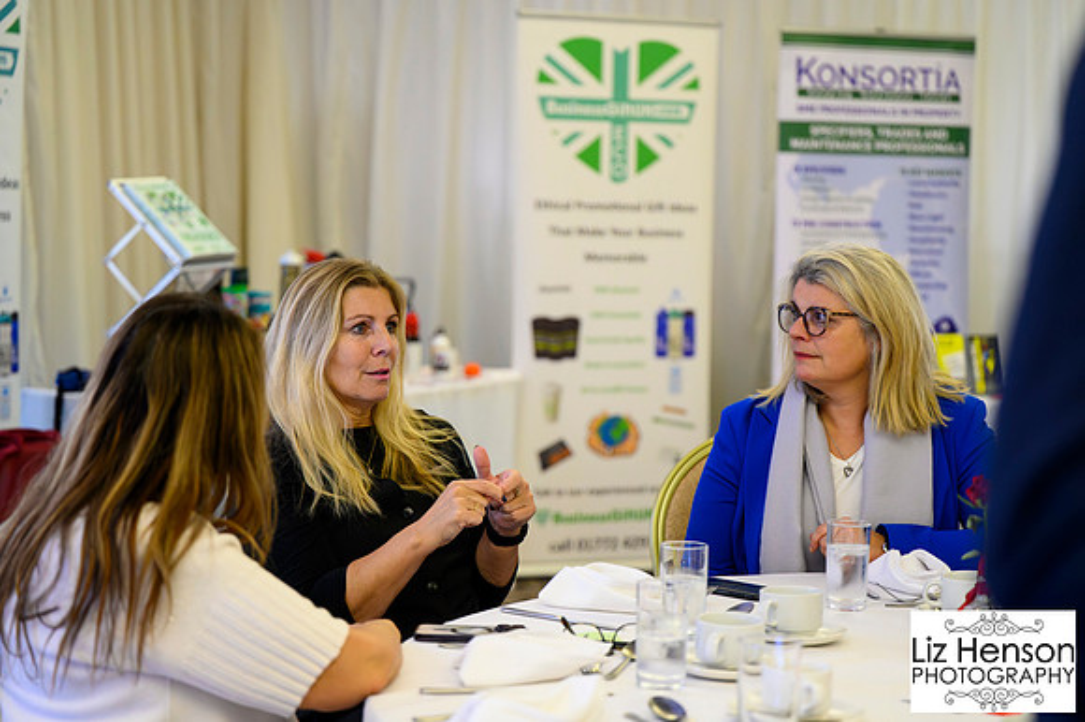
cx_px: 542
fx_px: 2108
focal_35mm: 70
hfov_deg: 28.9
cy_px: 361
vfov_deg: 19.4
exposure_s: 1/200
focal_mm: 70
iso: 6400
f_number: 2.8
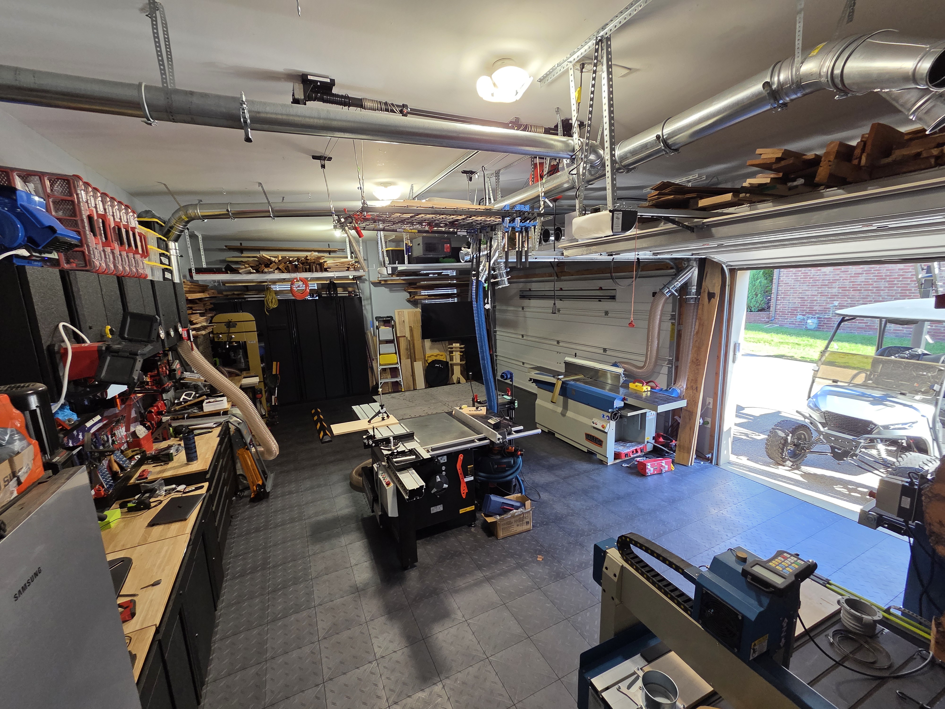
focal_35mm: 13
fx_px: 355
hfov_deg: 106.2
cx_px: 472
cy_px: 354
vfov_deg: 89.9
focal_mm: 2.2
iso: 200
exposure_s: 1/120
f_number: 2.2
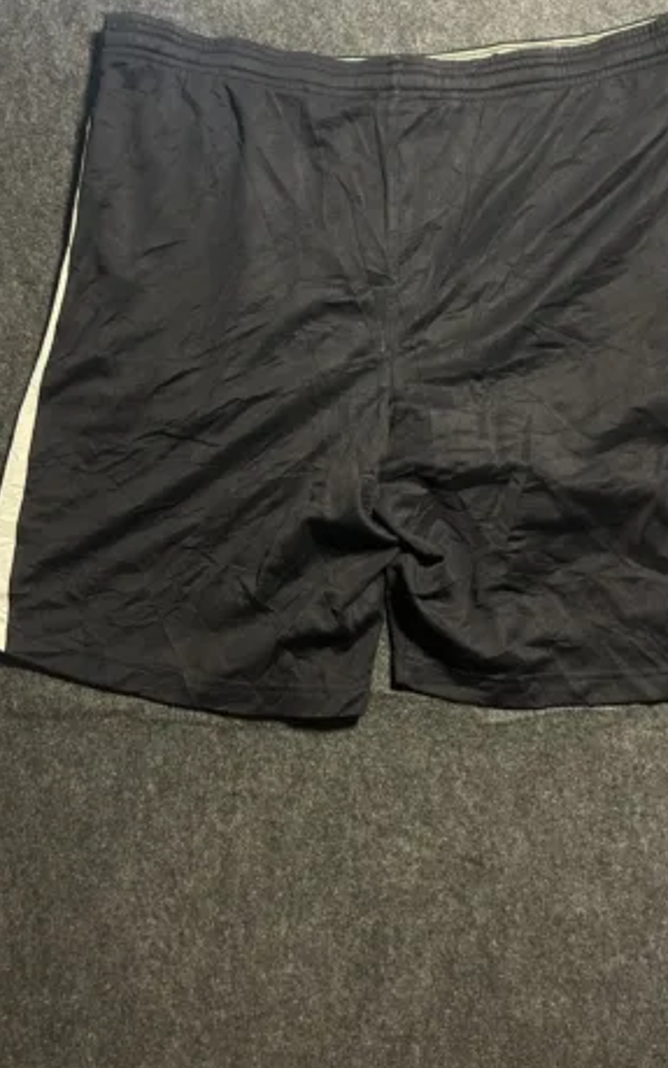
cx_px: 377
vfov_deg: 59.6
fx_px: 932
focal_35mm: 32
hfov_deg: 39.4
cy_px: 504
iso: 500
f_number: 1.5
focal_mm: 5.7
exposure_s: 1/33
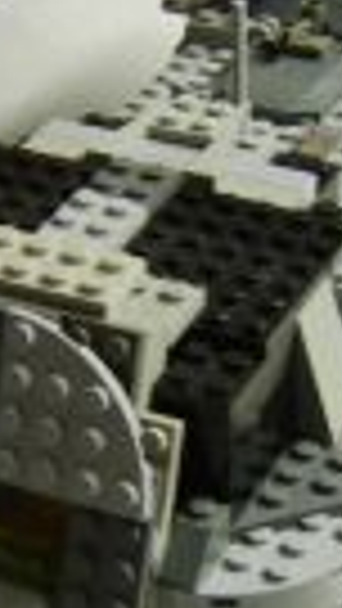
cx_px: 230
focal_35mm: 96
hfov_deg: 12.6
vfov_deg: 22.2
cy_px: 270
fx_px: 1547
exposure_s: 1/5
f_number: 2.7
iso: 71
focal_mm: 8.13
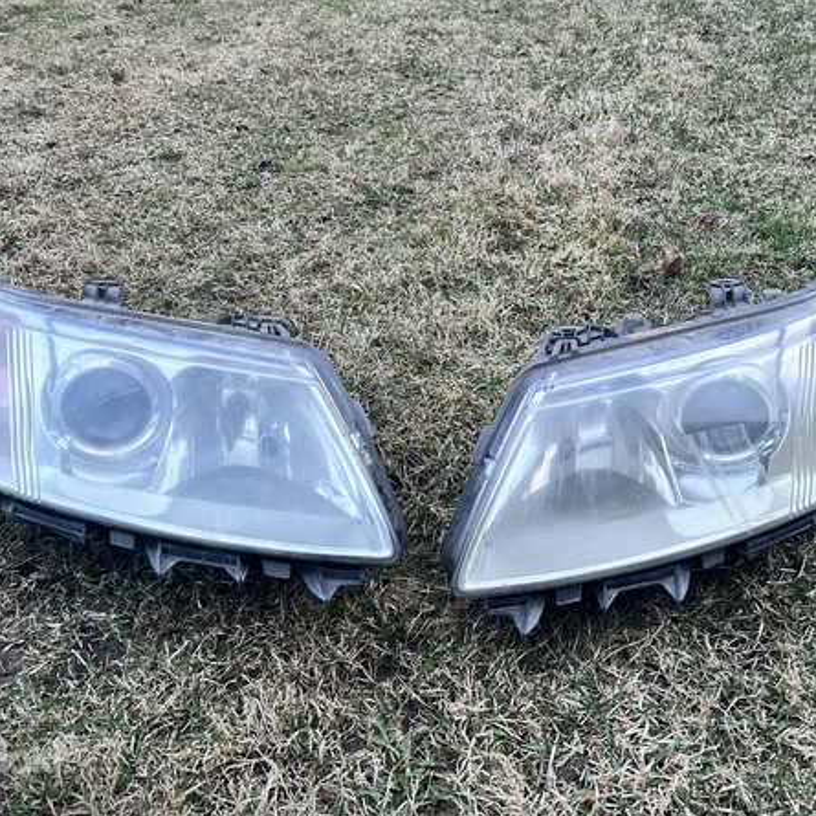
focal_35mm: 31
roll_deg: +3.0
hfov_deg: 52.5
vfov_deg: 52.5
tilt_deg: -35.2
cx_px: 429
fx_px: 827
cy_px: 409
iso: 320
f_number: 1.5
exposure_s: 1/60
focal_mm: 5.7
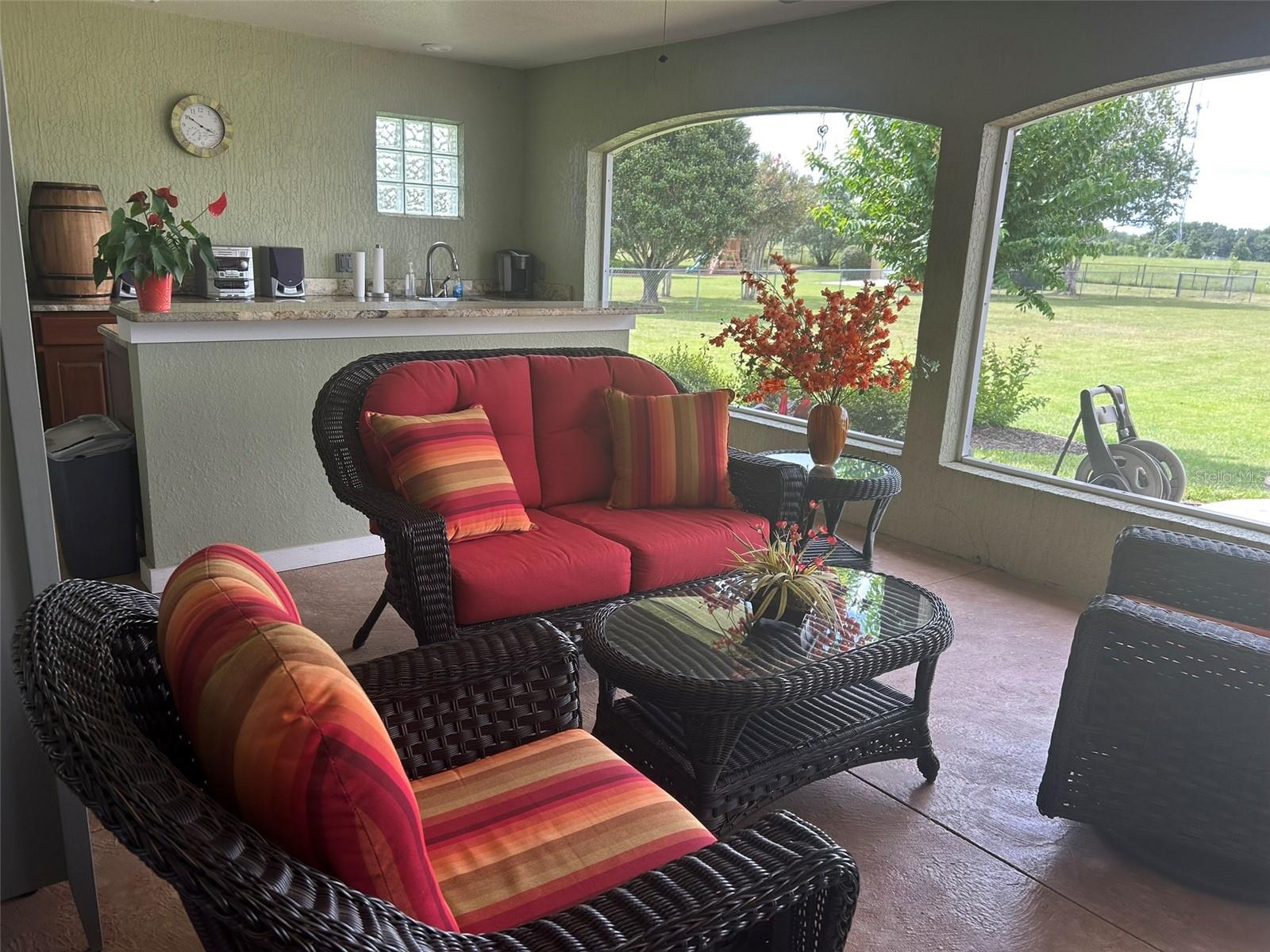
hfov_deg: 67.3
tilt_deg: -14.2
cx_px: 635
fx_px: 954
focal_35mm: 26
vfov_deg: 53.1
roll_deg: -2.6
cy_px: 476
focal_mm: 5.7
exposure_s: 1/174
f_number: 1.5
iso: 40
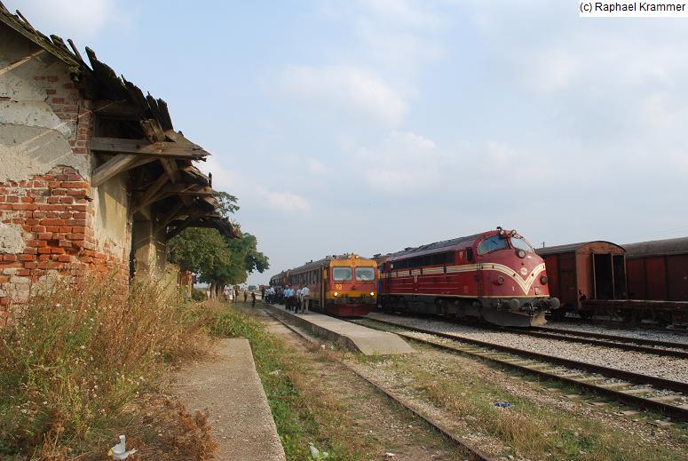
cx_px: 344
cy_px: 230
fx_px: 517
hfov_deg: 67.3
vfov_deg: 48.1
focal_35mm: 27
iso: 100
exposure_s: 1/200
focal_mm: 18
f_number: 7.1
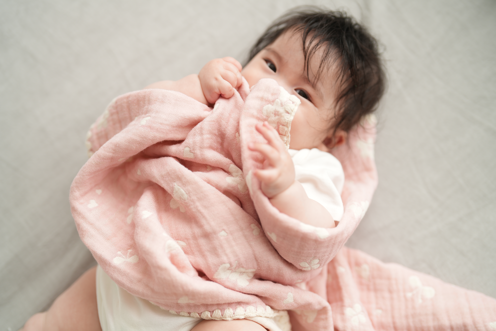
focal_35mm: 50
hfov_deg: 39.6
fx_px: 689
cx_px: 248
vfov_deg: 27.0
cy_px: 166
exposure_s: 1/160
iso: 100
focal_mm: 50
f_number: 1.6
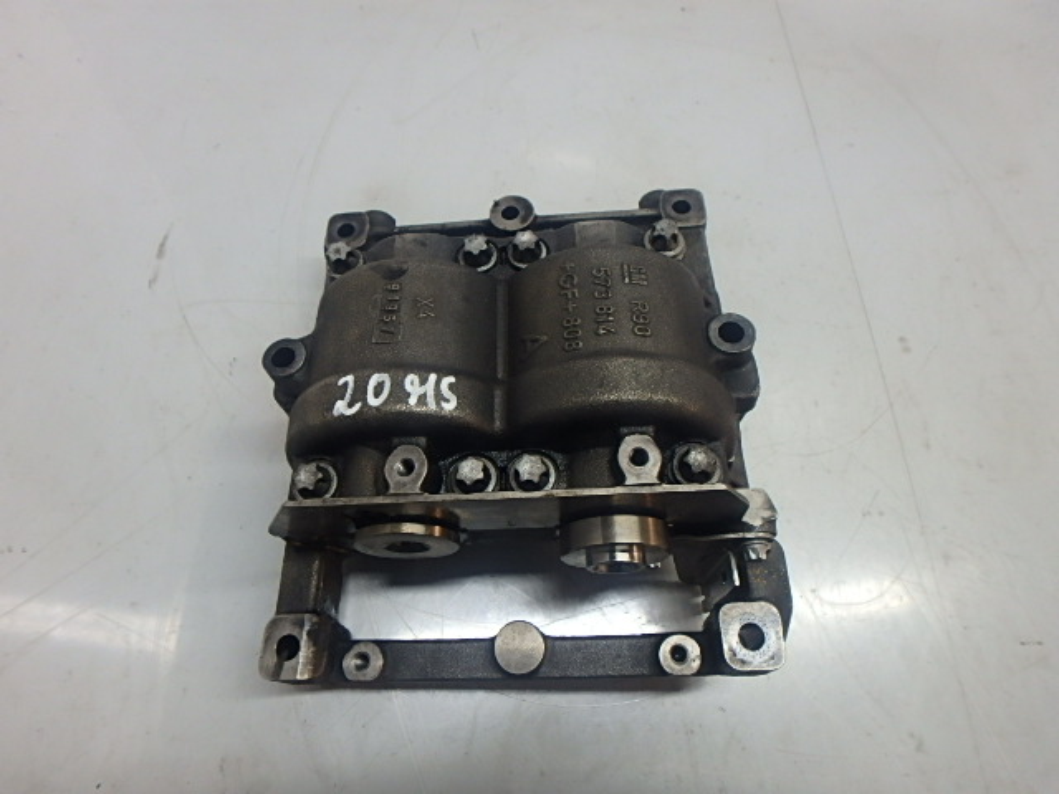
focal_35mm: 21
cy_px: 397
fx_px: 642
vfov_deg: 63.4
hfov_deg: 79.0
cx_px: 530
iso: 200
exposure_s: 1/40
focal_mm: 3.7
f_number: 3.5
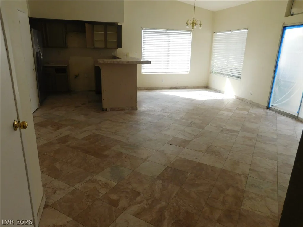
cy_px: 114
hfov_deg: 71.6
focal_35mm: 24
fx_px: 210
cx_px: 152
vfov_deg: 56.8
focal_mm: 4.1
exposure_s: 1/200
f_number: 3
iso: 125
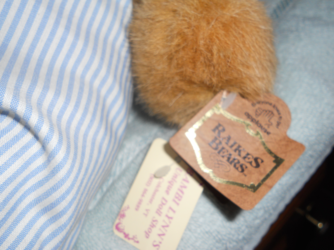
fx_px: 309
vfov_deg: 44.2
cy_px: 125
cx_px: 167
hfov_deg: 56.8
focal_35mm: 32
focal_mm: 5.8
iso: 80
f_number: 8.8
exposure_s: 1/25
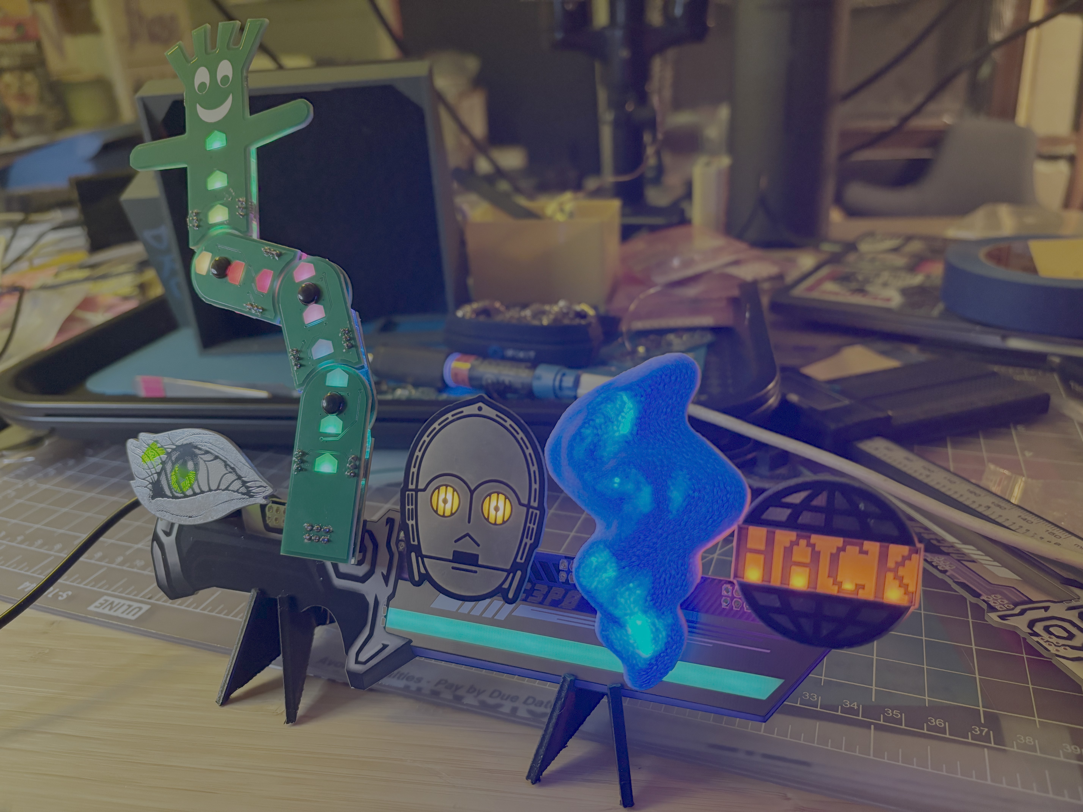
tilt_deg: -23.5
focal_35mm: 26
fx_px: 813
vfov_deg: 53.1
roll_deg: +3.6
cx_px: 542
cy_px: 406
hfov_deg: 67.3
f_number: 1.6
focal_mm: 5.96
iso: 500
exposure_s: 1/40
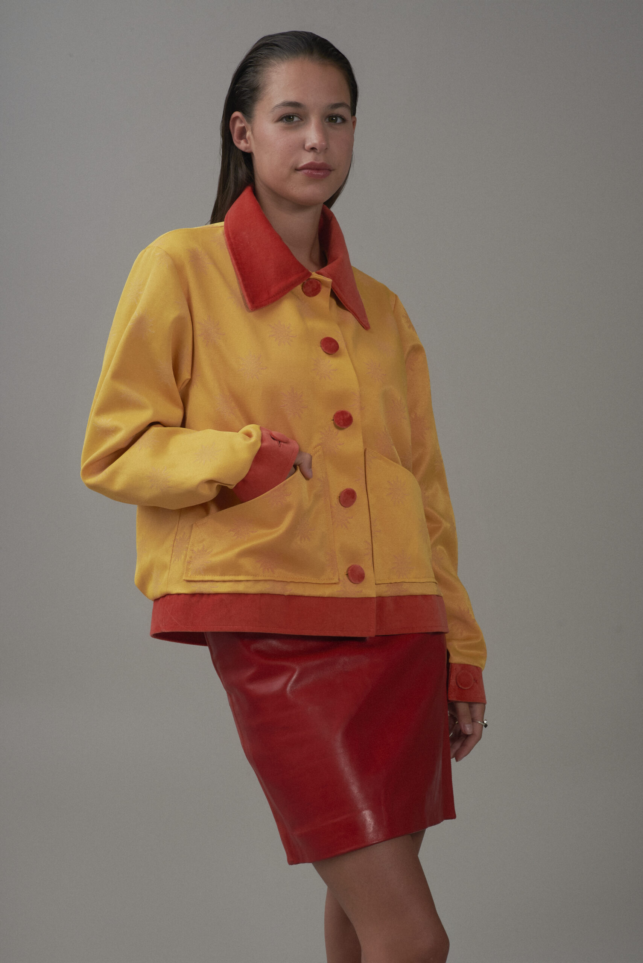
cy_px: 482
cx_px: 322
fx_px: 2810
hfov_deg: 13.1
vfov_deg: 19.4
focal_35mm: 105
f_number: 11
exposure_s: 1/160
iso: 200
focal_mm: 105
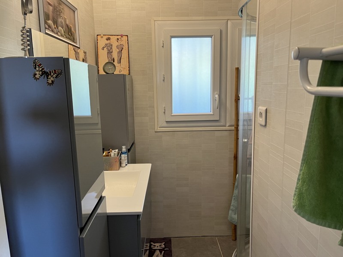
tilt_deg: -8.2
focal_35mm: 26
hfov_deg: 67.3
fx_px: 258
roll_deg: +1.6
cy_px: 128
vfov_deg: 53.1
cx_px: 172
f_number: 1.6
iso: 80
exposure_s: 1/50
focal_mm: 5.1
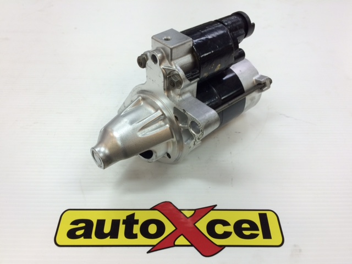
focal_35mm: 29
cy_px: 132
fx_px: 295
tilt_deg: -46.6
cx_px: 176
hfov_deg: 61.7
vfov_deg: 48.2
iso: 32
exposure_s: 1/33
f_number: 2.2
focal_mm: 4.15
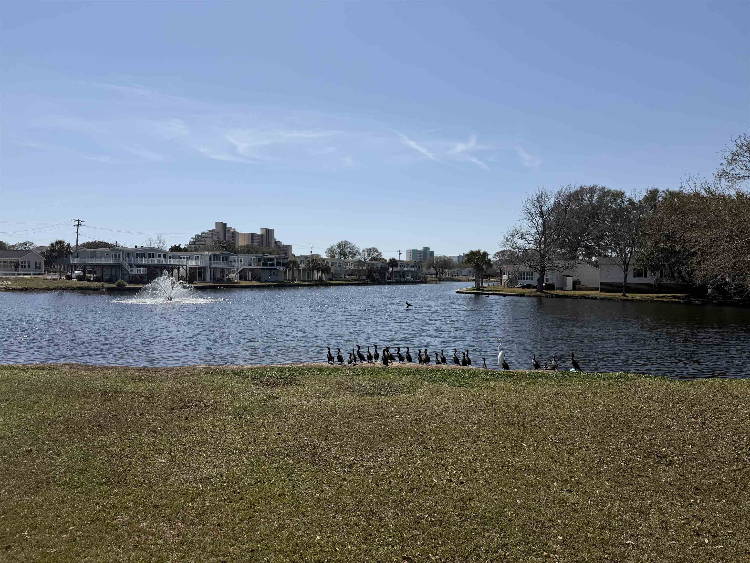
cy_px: 282
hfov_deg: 71.6
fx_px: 520
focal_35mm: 24
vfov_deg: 56.8
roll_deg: +0.2
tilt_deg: -1.0
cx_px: 375
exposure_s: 1/10309
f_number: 1.78
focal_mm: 6.76
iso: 80
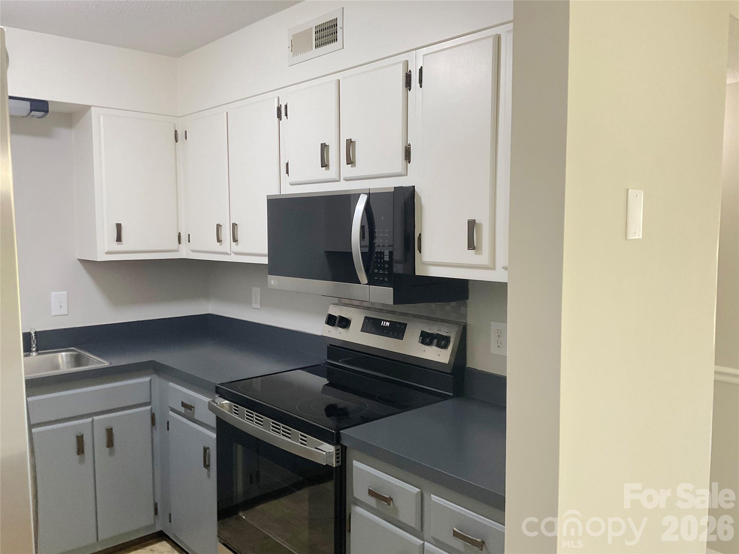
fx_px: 619
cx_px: 370
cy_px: 277
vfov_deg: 48.2
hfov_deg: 61.7
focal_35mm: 29
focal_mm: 3
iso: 125
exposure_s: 1/60
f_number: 1.8
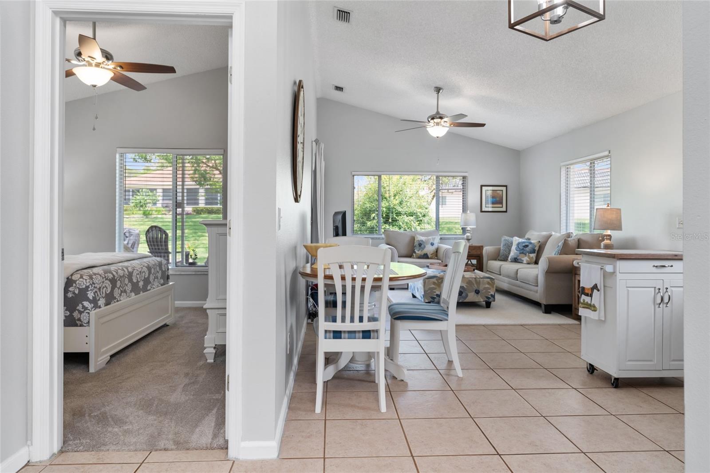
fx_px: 438
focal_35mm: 22
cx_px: 355
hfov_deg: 78.1
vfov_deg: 56.8
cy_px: 236
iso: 320
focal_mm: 22.2
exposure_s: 1/4
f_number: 7.1
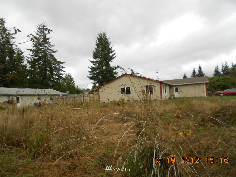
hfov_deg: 67.3
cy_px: 88
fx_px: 177
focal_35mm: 26
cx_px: 118
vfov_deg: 53.1
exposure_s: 1/160
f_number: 3.2
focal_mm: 4.6
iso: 80
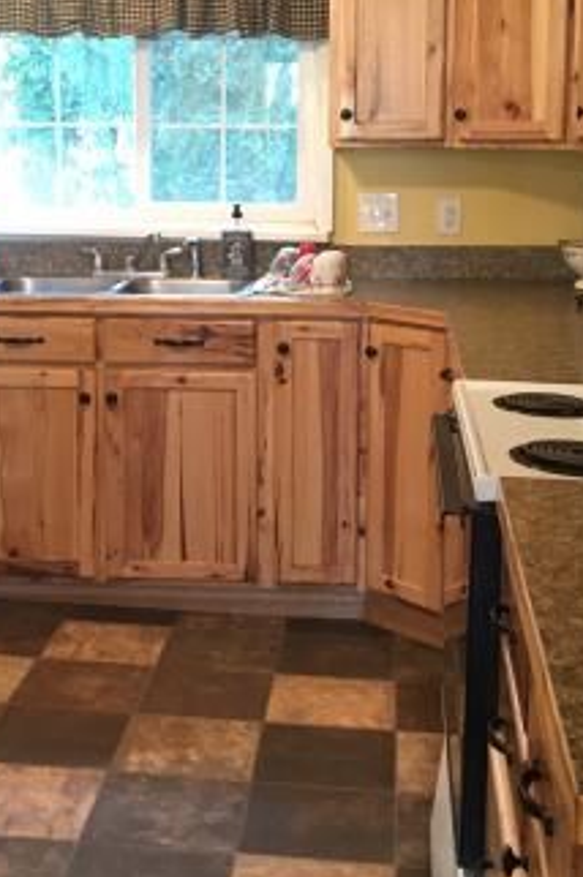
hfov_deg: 22.5
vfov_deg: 33.3
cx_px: 226
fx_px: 1461
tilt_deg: -6.4
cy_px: 324
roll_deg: +0.0
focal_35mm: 60
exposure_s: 1/30
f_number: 2.2
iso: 160
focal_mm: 4.15
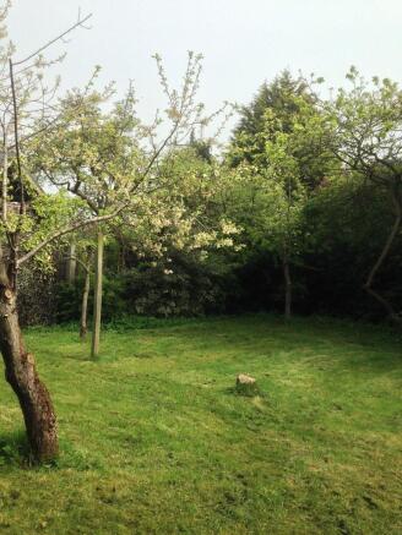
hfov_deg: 43.0
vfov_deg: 55.3
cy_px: 268
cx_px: 201
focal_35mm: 33
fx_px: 511
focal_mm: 4.12
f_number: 2.4
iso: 50
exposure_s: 1/985
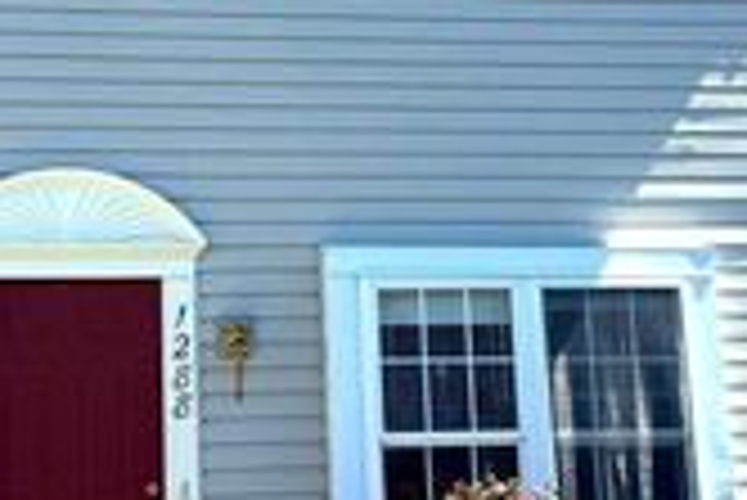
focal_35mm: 75
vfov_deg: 18.2
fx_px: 1558
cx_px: 256
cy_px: 160
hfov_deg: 26.8
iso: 80
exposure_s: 1/2710
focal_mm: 6.76
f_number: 1.78
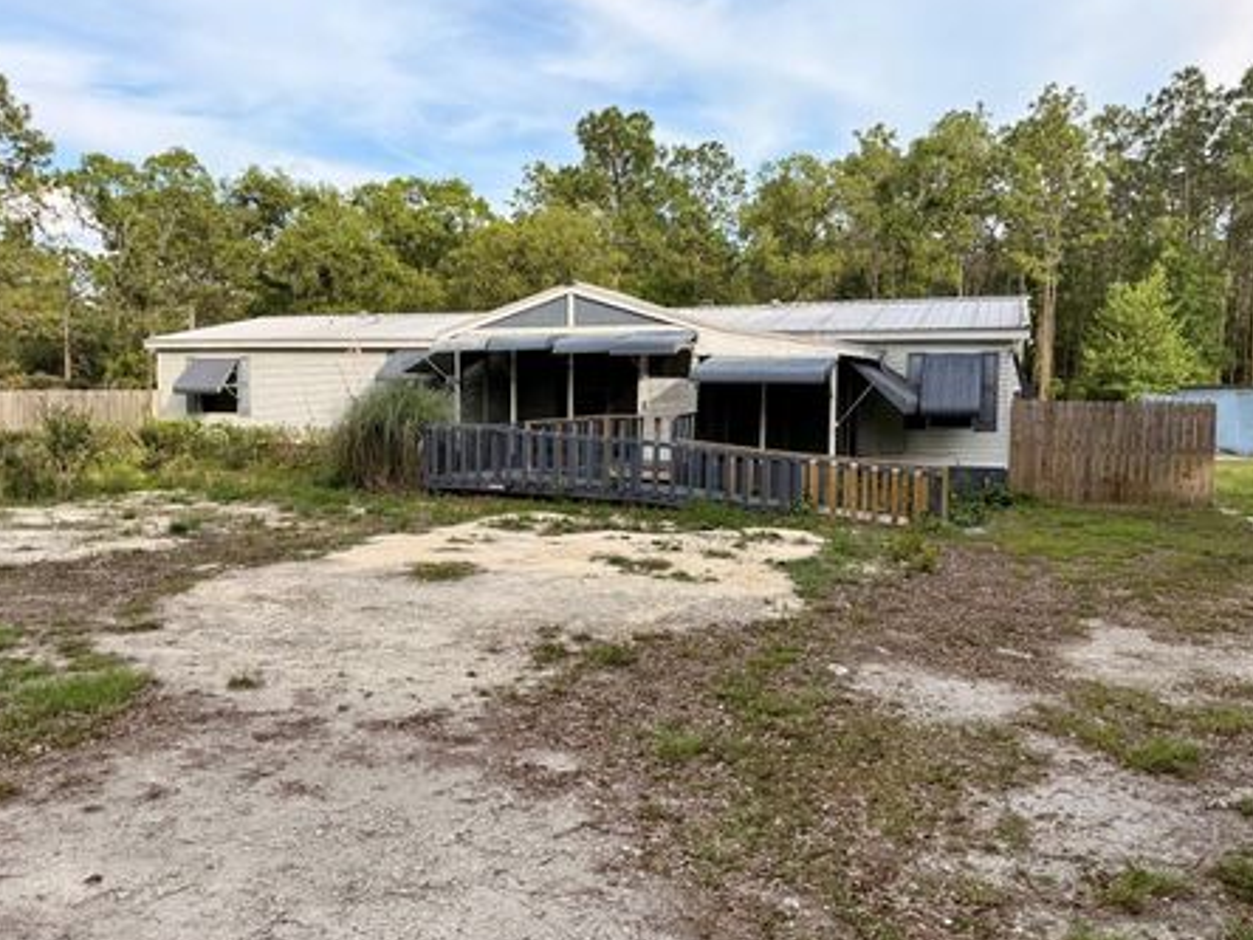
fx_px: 977
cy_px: 453
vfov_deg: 51.3
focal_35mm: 27
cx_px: 593
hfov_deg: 65.3
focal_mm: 6.76
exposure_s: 1/1855
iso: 80
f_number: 1.78
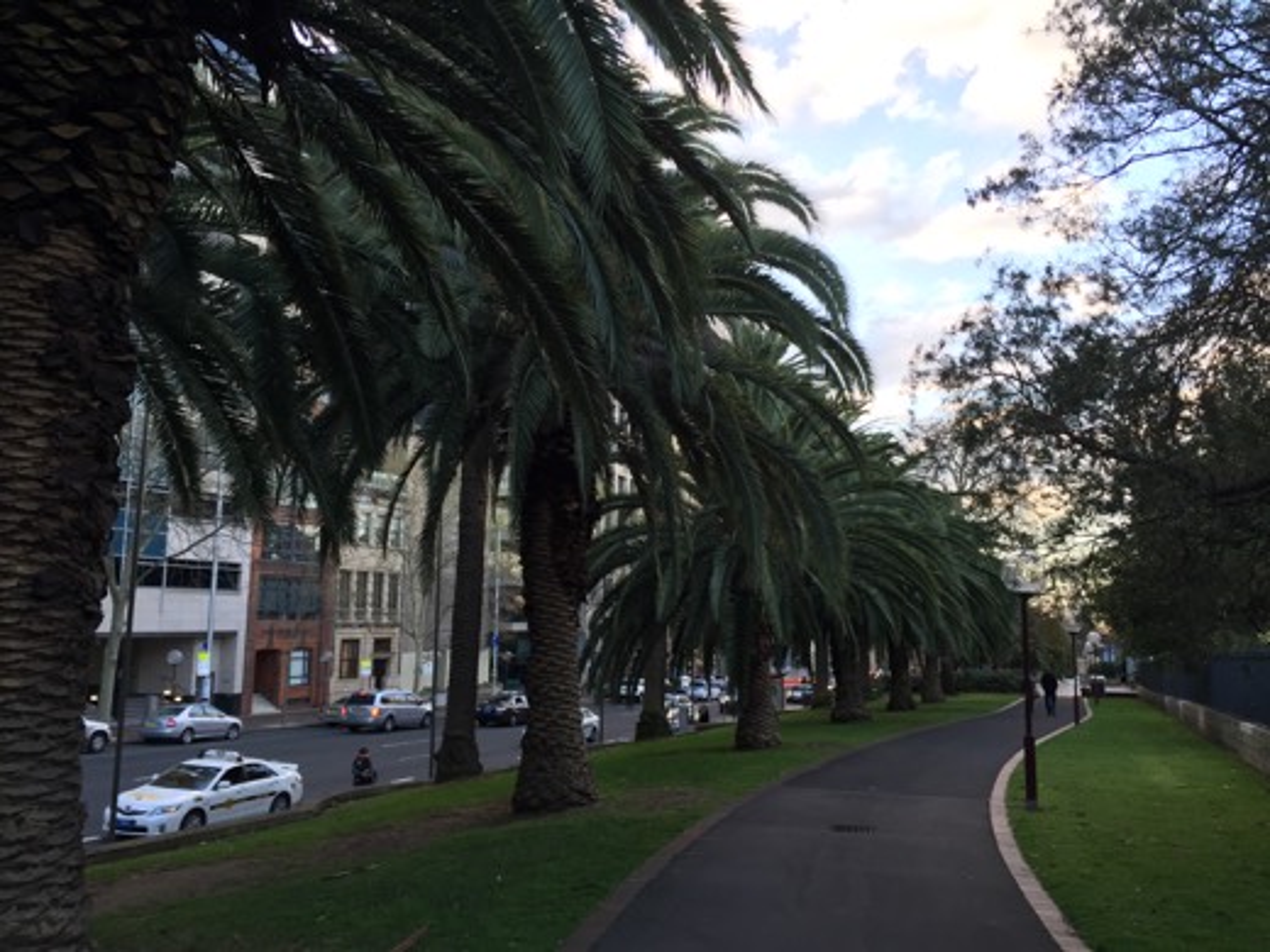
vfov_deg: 48.2
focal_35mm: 29
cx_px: 635
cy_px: 476
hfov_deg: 61.7
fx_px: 1064
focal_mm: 4.15
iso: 32
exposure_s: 1/60
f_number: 2.2
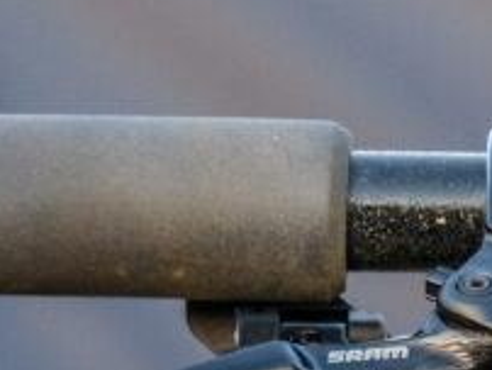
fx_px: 23878
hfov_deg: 1.2
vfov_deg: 0.9
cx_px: 1186
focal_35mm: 1678
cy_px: 364
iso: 1600
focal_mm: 230
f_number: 6.7
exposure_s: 1/125
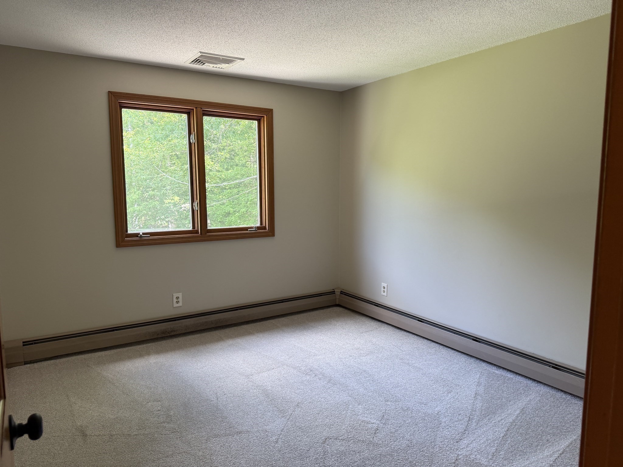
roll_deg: +0.2
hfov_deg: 71.6
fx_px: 432
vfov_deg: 56.8
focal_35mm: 24
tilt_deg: -5.3
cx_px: 312
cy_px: 234
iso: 125
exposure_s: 1/120
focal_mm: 6.76
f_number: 1.78
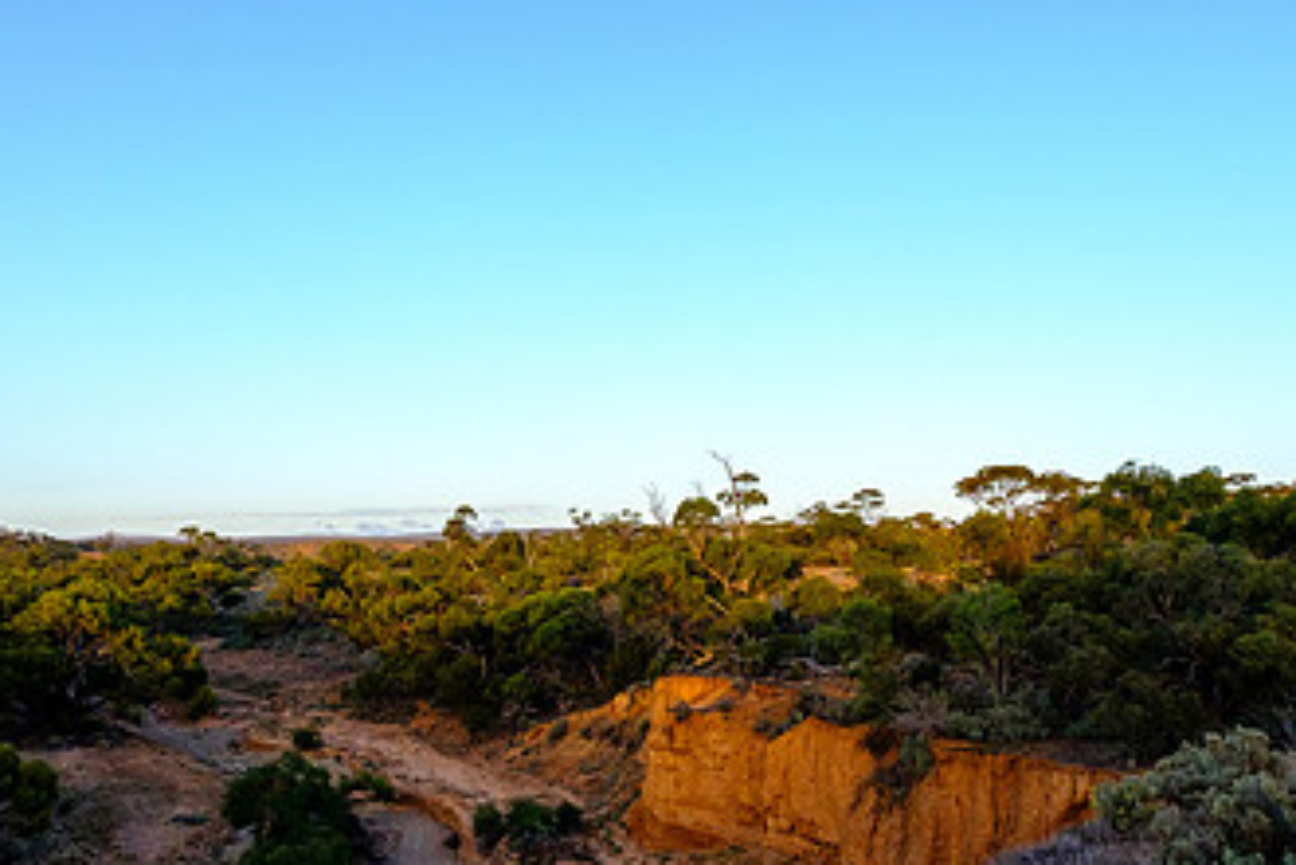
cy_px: 566
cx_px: 683
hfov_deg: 60.2
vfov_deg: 41.9
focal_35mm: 31
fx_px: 1116
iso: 500
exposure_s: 1/320
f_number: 5.6
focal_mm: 10
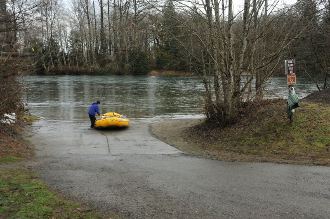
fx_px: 321
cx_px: 165
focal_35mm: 35
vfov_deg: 37.8
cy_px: 110
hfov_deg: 54.5
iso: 320
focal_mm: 35
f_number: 10
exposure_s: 1/100
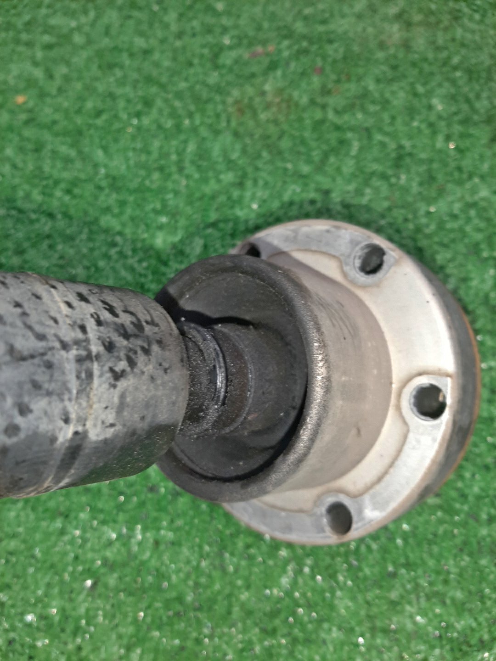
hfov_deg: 53.1
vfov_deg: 67.3
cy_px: 330
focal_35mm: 26
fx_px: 497
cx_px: 248
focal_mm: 3.93
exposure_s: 1/50
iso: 90
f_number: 1.7
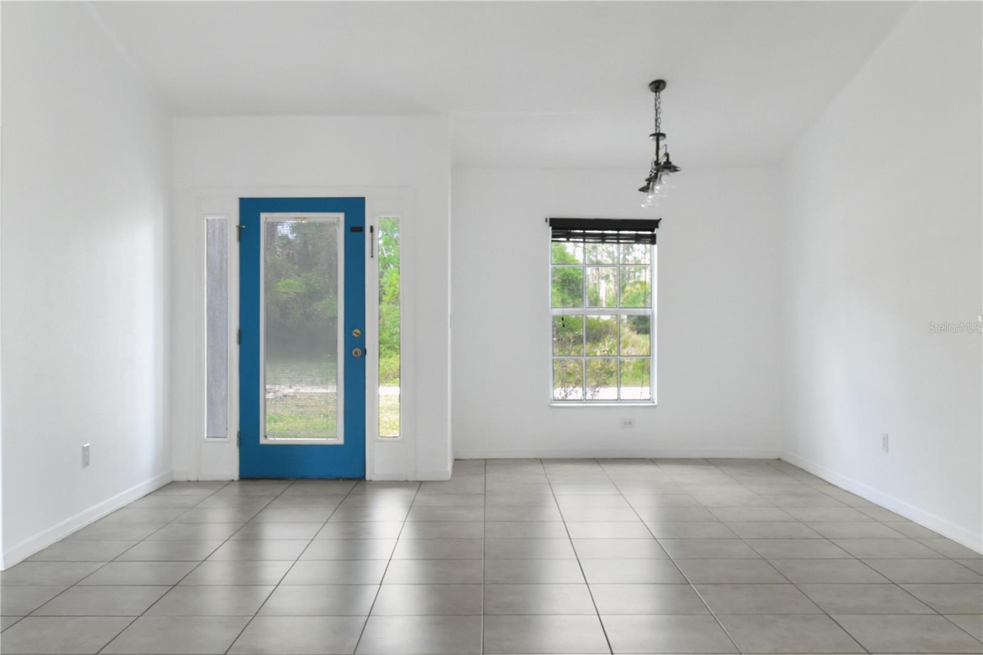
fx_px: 983
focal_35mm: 36
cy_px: 328
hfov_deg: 53.1
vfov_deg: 36.9
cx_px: 492
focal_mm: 24
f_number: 10
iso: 1600
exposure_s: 1/80
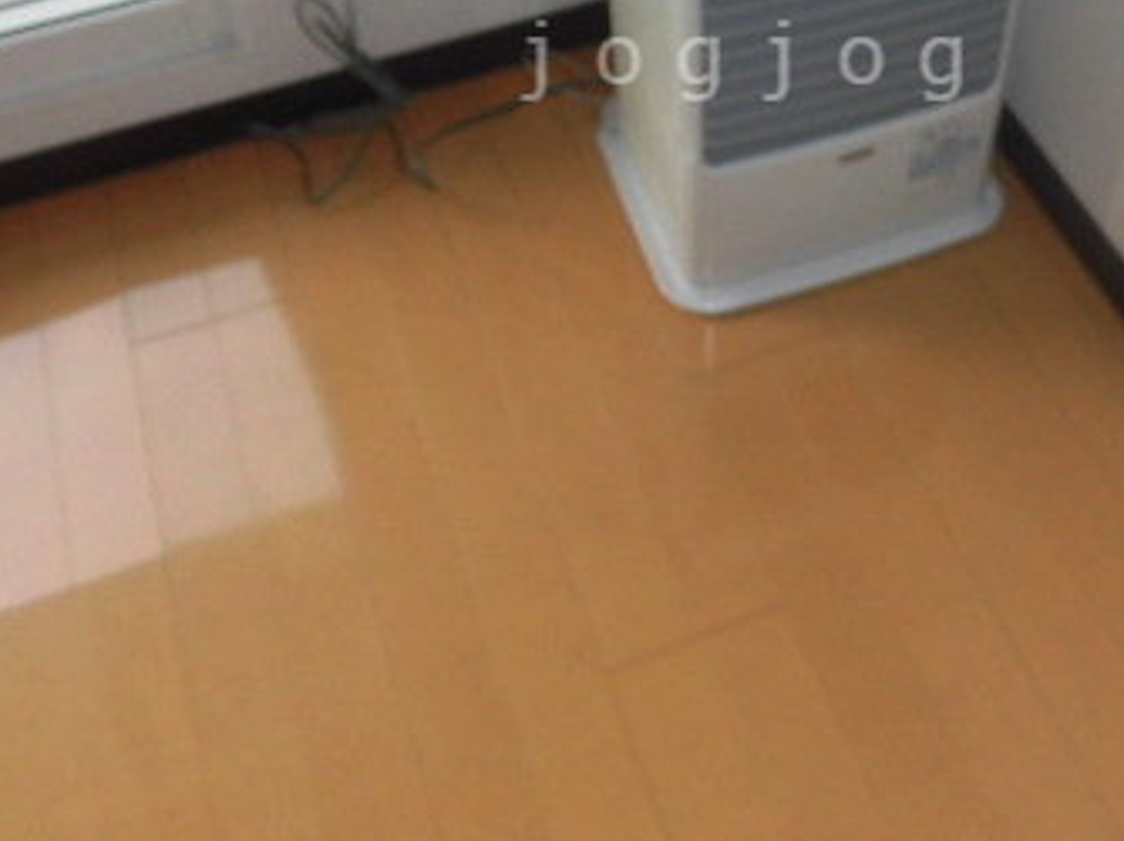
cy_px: 61
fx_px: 1493
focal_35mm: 46
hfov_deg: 40.7
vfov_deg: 29.9
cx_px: 750
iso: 100
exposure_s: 1/50
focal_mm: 4.3
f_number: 3.1
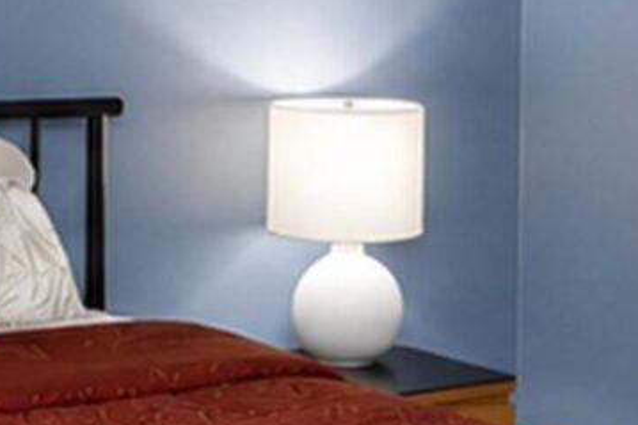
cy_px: 115
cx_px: 290
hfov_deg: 19.1
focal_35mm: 107
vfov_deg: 12.8
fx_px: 1895
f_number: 8
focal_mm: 10
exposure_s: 1/60
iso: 2000
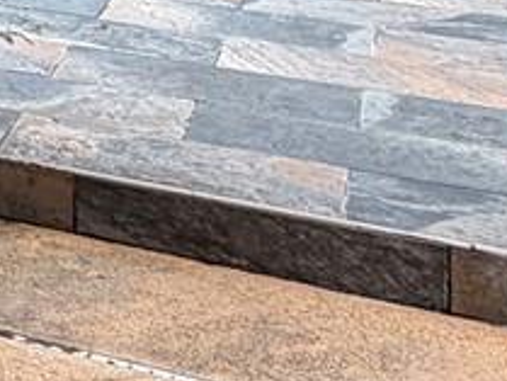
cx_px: -818
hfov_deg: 12.7
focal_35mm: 107
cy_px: -366
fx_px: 1568
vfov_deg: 12.3
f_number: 2.2
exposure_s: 1/267
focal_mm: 2.22
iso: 50
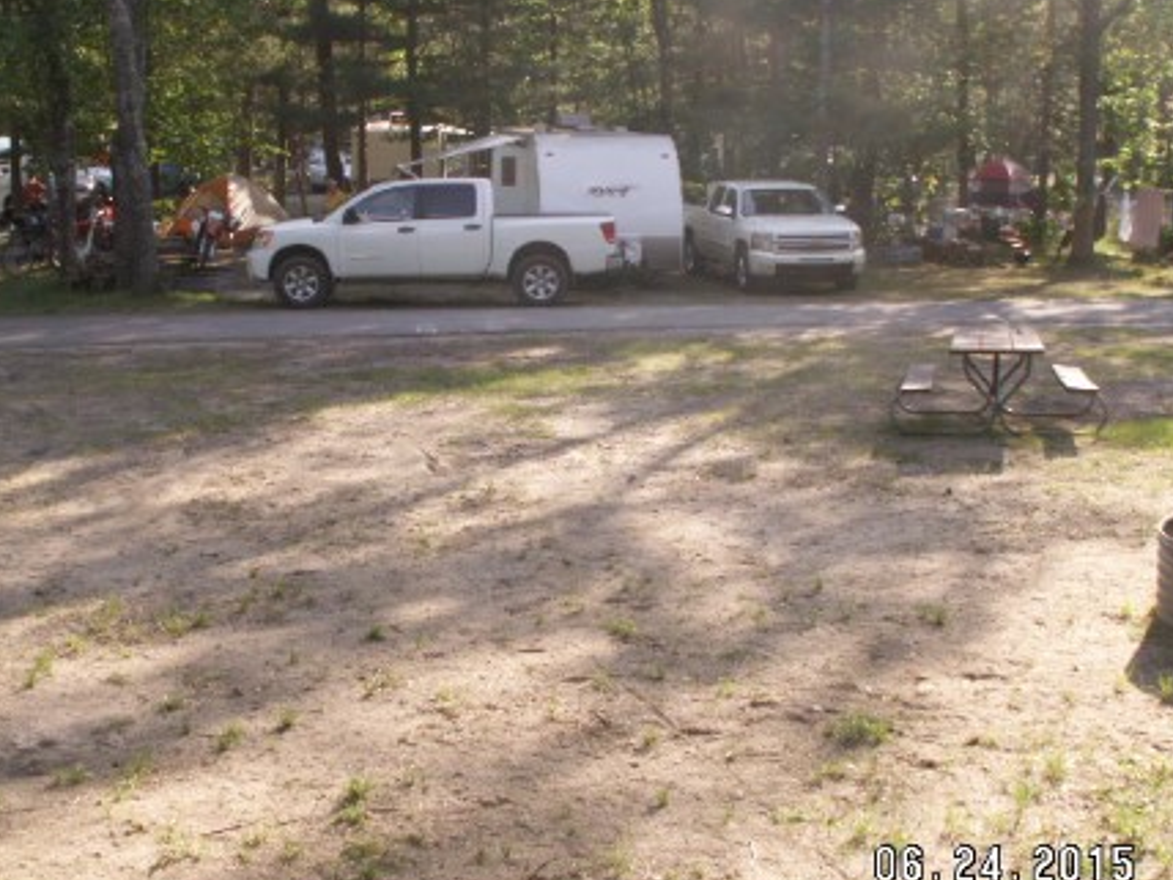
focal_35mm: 42
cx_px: 550
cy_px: 440
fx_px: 1423
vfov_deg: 34.3
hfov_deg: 44.8
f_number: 5
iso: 50
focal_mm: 5.86
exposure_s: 1/100
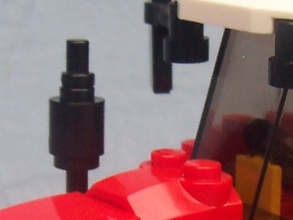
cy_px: 312
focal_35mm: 145
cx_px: 195
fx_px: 1228
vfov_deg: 10.0
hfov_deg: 13.6
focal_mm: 5.6
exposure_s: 1/45
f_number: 2.8
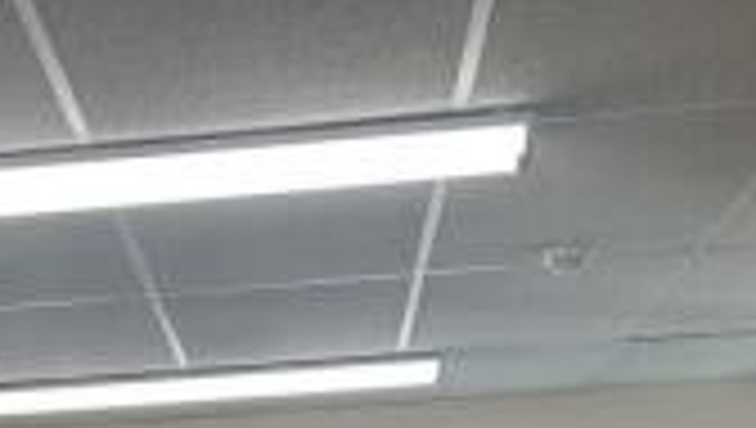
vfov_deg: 11.3
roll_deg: +2.4
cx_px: 16
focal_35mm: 98
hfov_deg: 21.1
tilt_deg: -4.6
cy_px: 827
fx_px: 1967
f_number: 1.5
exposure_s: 1/108
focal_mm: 5.7
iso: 32
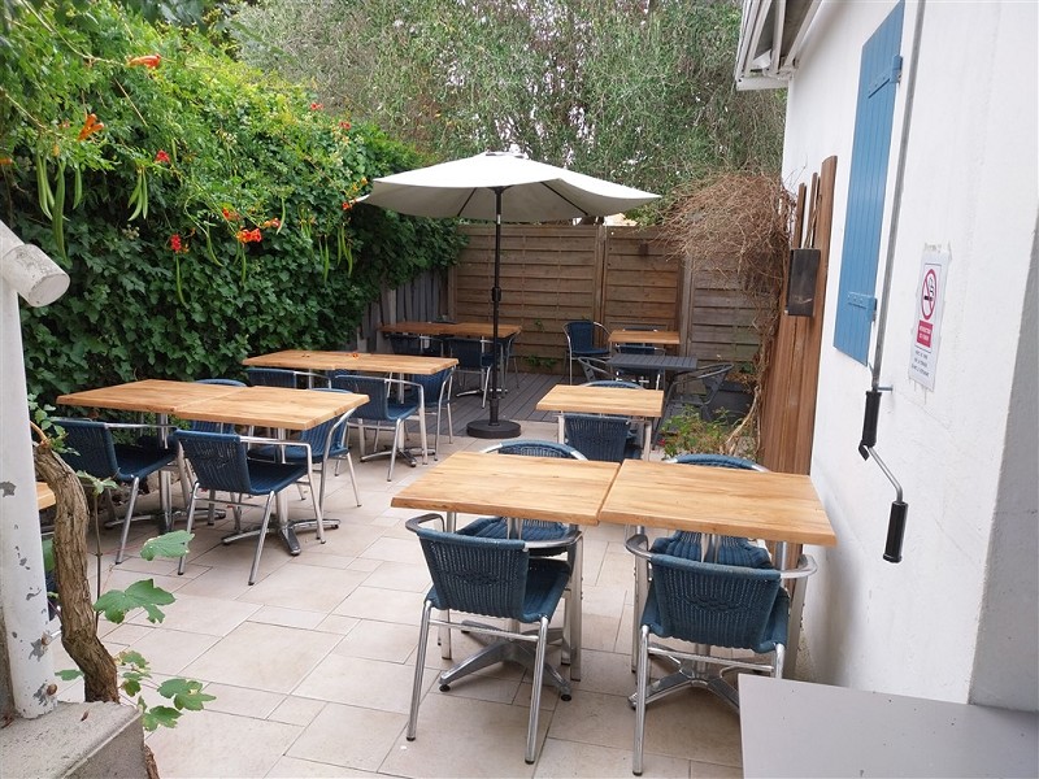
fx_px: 780
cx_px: 520
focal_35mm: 26
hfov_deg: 67.3
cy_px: 390
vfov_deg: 53.1
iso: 25
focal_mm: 4
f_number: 1.8
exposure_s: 1/128
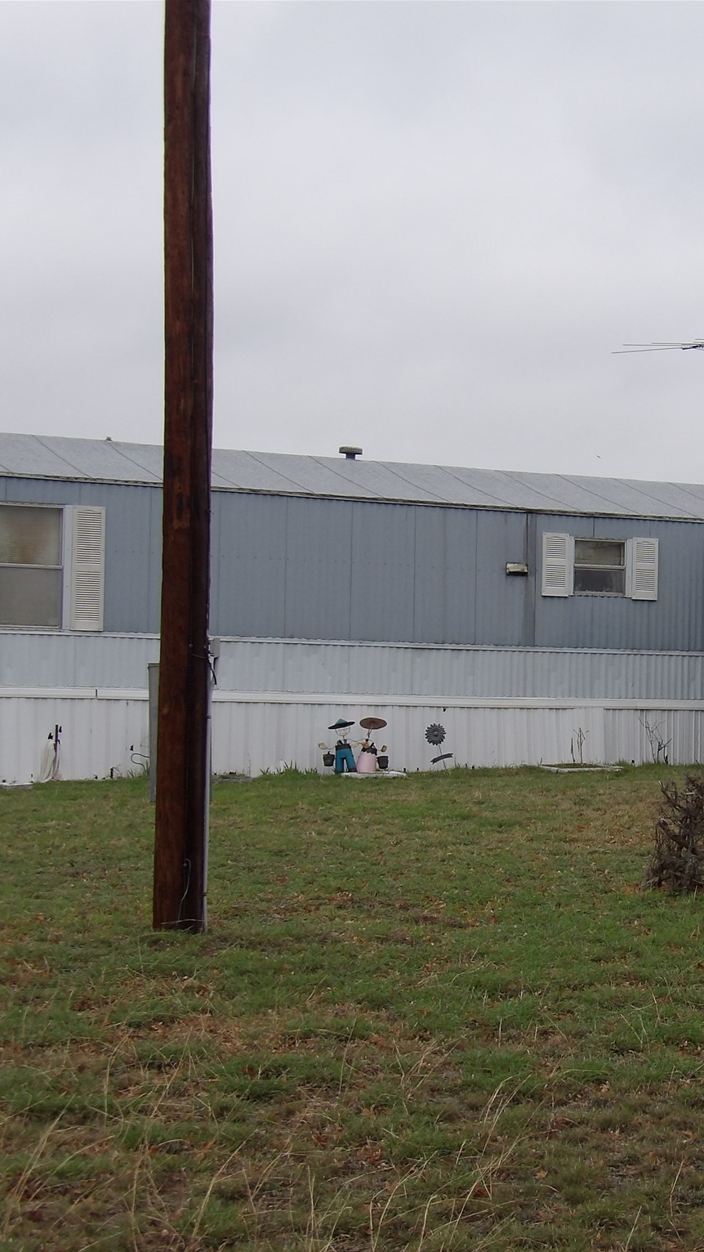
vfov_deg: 31.4
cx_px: 584
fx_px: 2223
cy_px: 627
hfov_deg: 17.8
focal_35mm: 67
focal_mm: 8.2
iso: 100
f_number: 3.8
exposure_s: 1/139
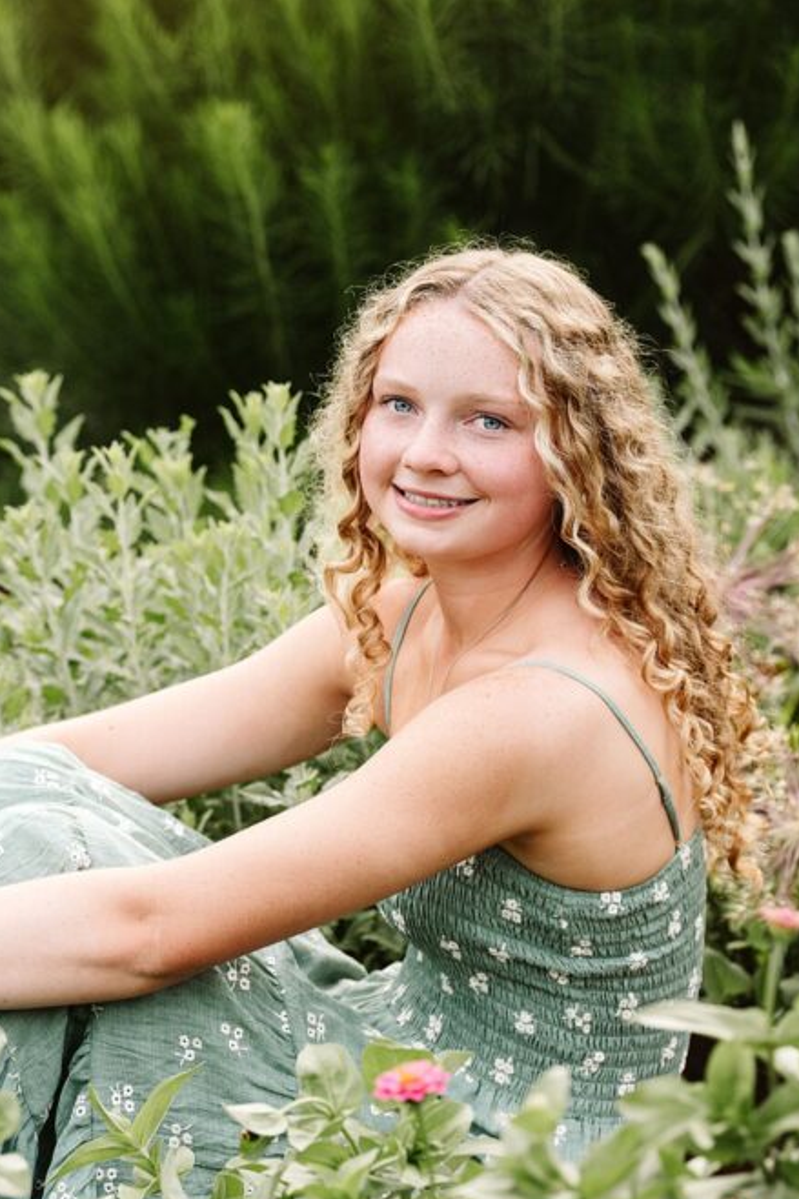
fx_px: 5695
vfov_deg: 12.0
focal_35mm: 171
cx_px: 203
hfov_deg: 8.0
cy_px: 666
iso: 320
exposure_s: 1/500
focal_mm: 110
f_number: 4
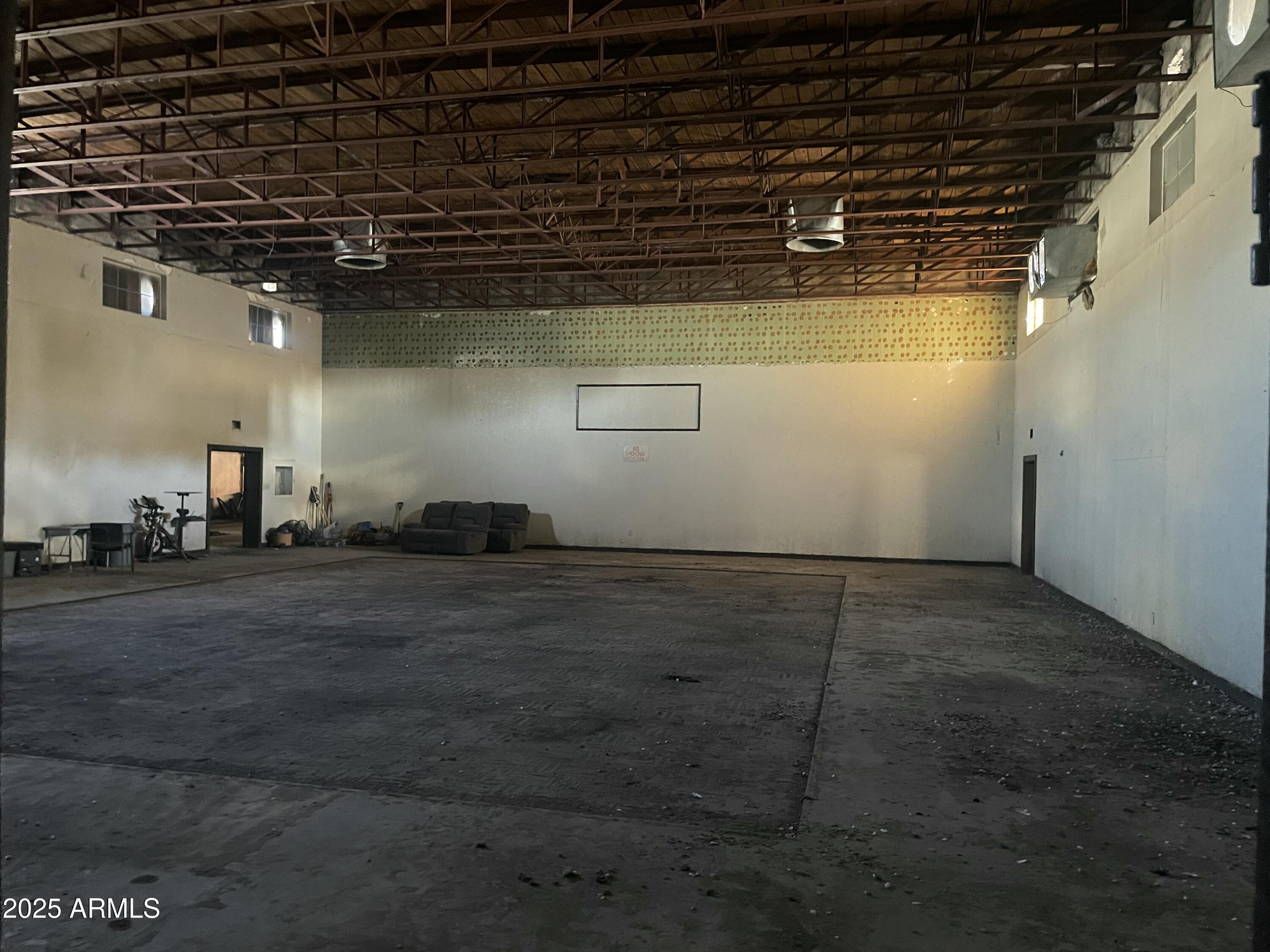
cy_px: 476
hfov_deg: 67.3
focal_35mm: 26
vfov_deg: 53.1
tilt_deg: -1.2
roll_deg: -1.4
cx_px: 635
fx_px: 954
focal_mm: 4.2
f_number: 1.6
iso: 800
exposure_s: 1/30
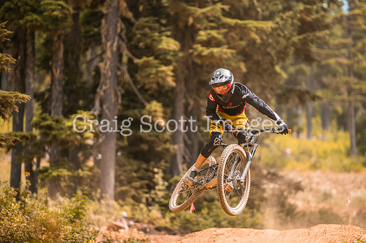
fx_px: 2185
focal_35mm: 215
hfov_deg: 9.6
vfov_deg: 6.4
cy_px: 112
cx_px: 197
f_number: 2.8
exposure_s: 1/1600
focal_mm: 200
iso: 360
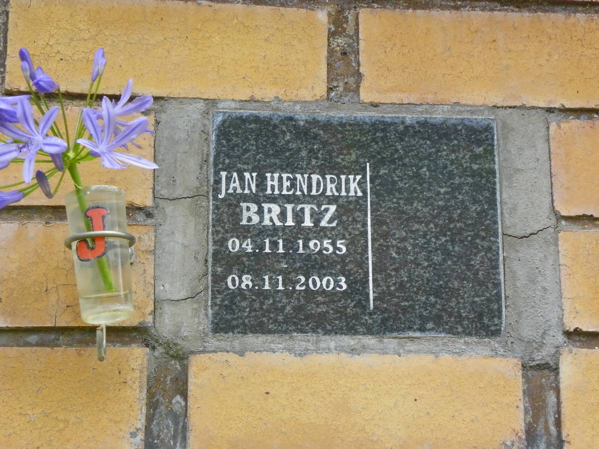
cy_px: 224
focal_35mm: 90
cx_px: 300
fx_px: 1557
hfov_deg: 21.8
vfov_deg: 16.4
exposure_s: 1/40
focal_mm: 16
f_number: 4
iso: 100
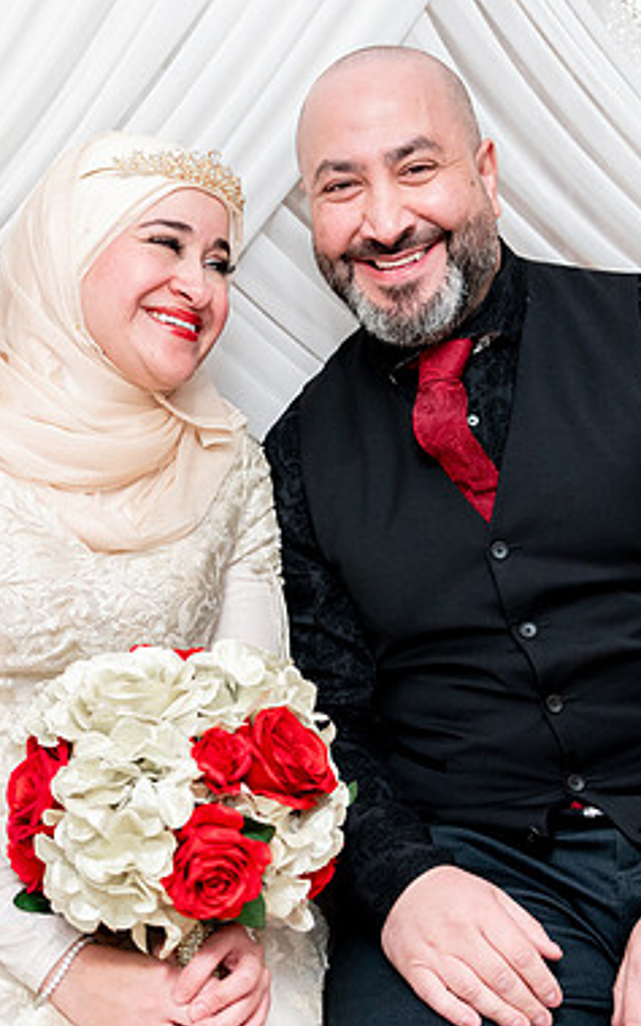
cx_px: 295
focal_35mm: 64
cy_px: 521
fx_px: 1788
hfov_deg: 20.3
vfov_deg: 32.0
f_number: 2.8
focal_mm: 40
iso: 2500
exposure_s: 1/160
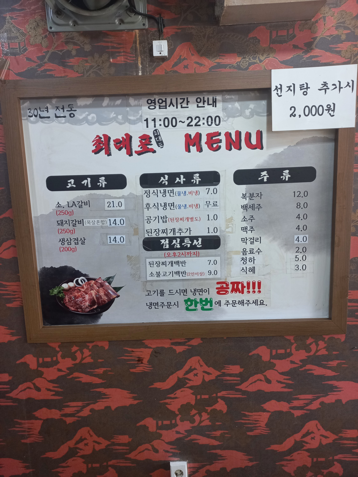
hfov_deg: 54.9
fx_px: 345
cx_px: 179
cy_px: 238
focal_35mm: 25
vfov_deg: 69.4
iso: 200
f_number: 1.8
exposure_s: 1/40
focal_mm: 4.6
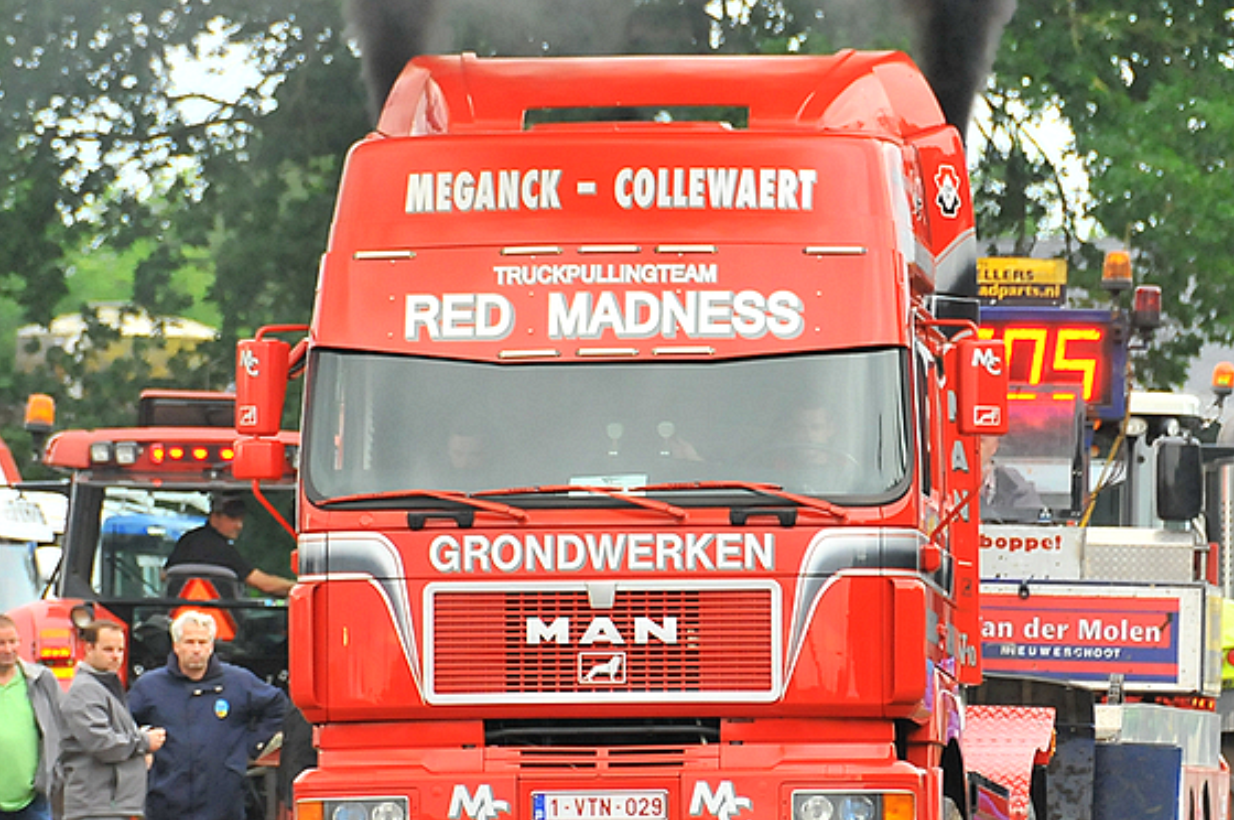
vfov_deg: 2.1
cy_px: 551
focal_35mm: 658
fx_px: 22528
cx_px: 615
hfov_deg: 3.1
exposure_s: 1/160
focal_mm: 240
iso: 1000
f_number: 5.6
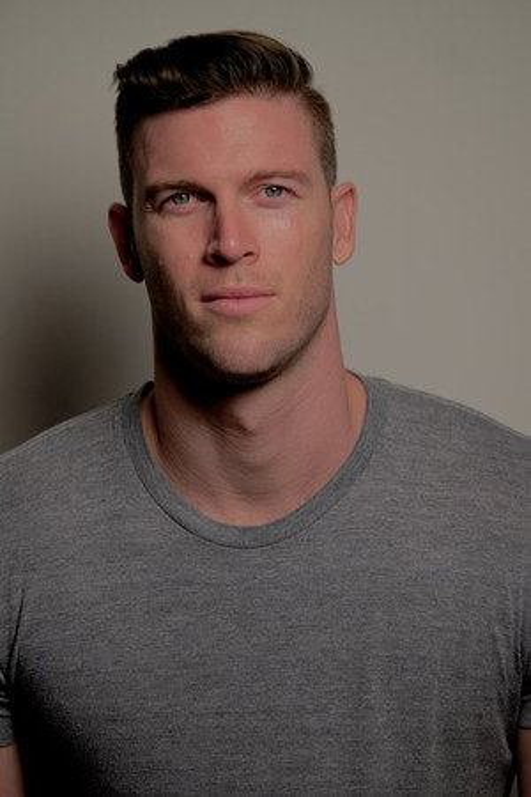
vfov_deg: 11.9
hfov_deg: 7.9
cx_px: 266
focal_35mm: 173
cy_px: 398
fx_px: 3827
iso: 1250
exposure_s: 1/180
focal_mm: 115
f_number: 2.8
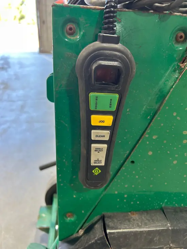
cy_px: 124
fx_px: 187
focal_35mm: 26
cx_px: 94
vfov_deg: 67.3
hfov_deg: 53.1
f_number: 1.5
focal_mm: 5.7
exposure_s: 1/60
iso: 200
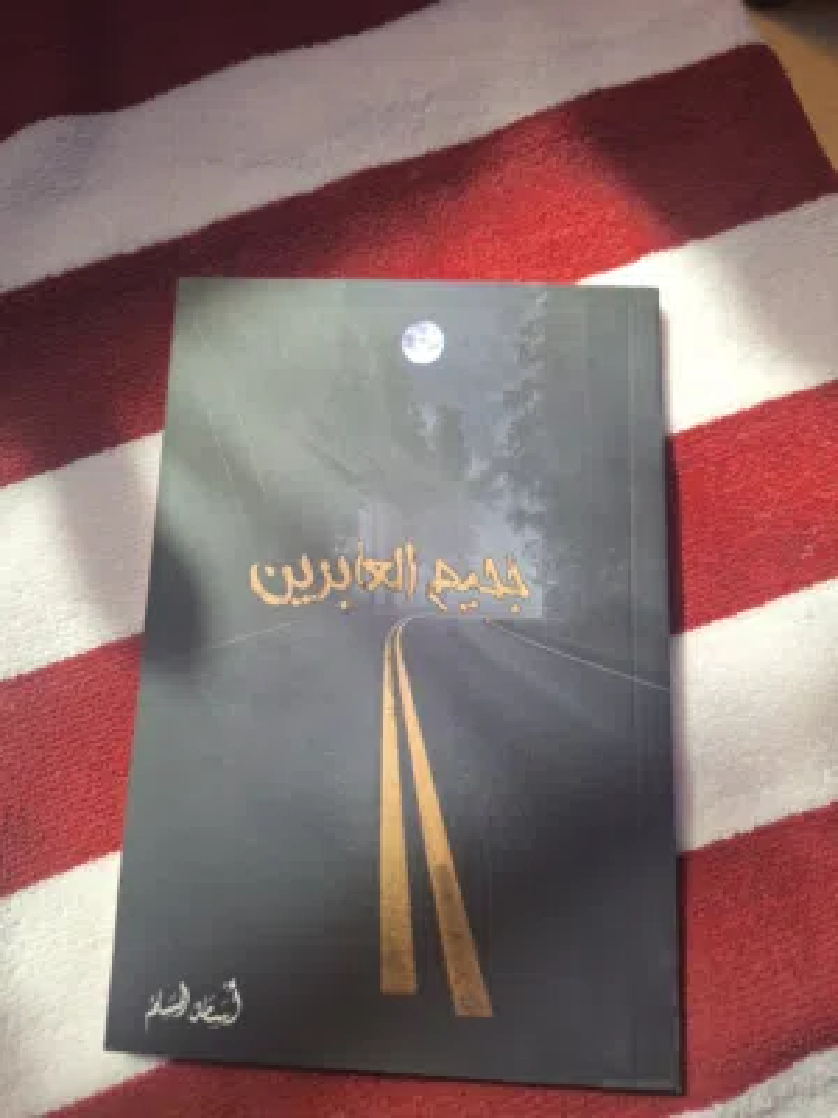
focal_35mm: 23
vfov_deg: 73.9
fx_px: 742
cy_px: 559
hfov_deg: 58.9
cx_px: 419
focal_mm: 5.54
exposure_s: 1/50
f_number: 1.8
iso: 40
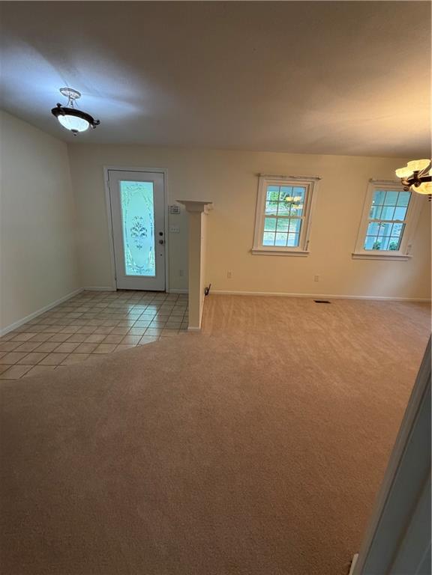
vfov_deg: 102.1
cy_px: 288
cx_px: 216
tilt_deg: -15.9
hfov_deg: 85.7
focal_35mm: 14
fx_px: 233
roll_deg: -2.8
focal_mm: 2.22
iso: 250
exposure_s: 1/120
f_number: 2.2
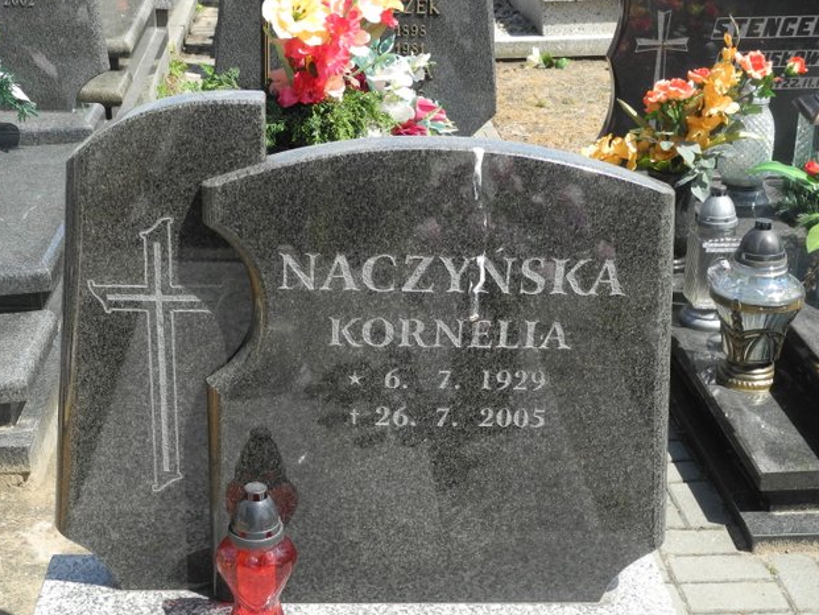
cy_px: 368
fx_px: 1373
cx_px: 408
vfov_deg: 25.2
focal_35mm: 58
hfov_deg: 33.2
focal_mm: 9.7
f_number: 3.2
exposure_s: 1/800
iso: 100
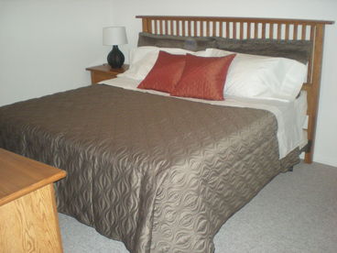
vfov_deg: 37.7
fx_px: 370
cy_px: 126
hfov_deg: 49.0
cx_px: 168
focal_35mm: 38
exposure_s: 1/60
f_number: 3.1
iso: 385
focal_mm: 6.3
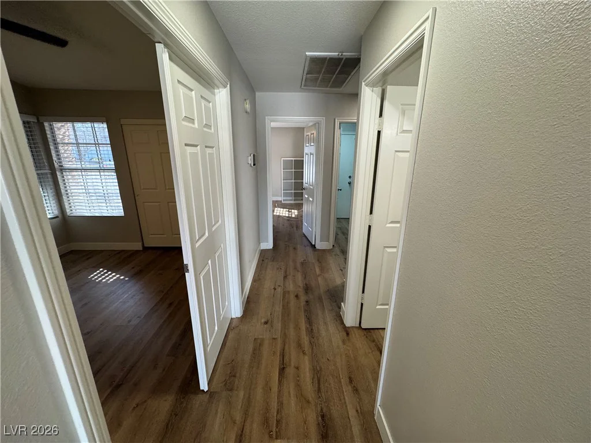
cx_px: 296
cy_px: 222
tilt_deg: -15.8
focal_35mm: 14
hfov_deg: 102.1
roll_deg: -0.6
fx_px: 239
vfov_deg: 85.7
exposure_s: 1/120
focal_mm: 2.22
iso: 200
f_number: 2.2
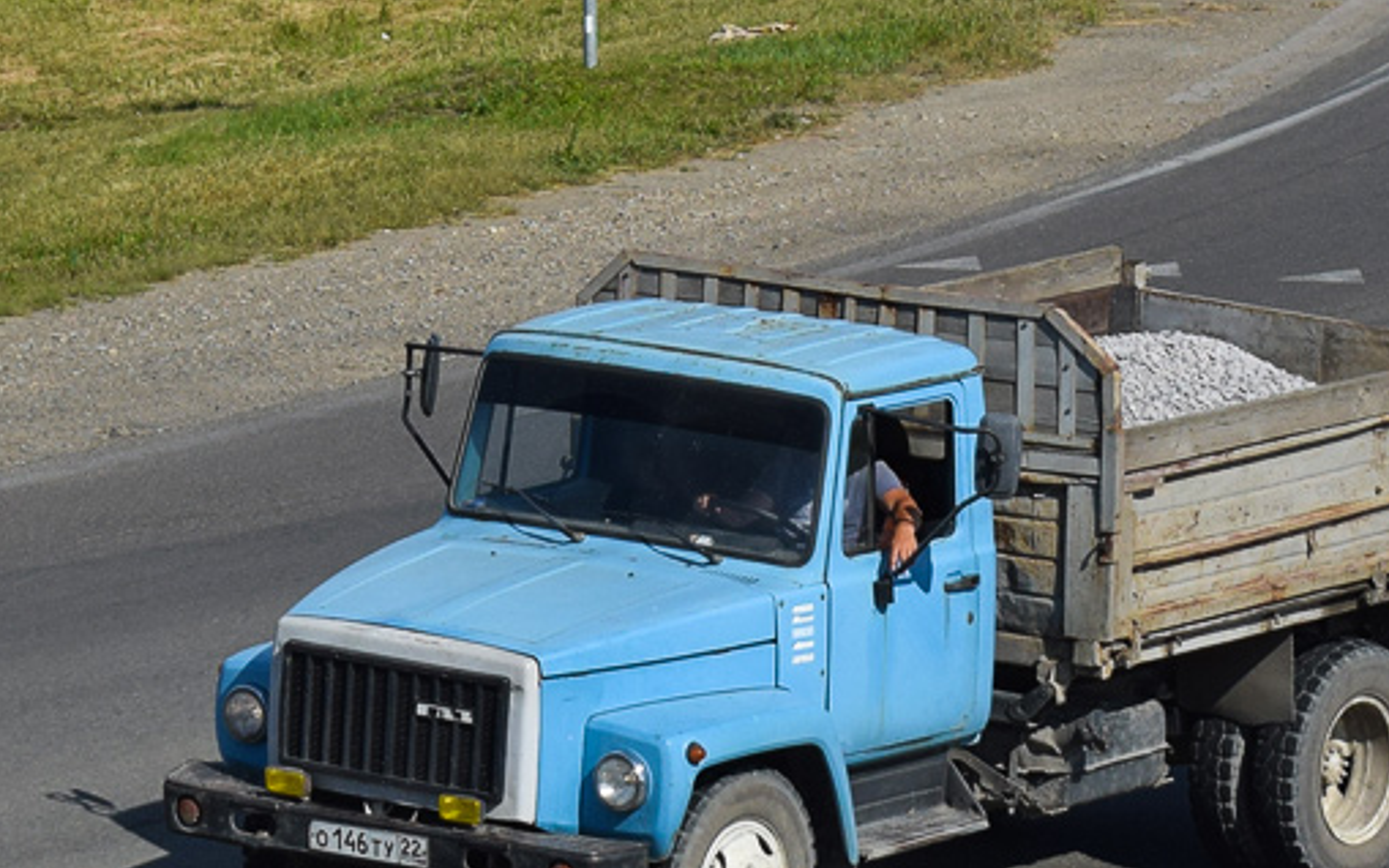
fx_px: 7502
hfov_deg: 10.6
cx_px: 797
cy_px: 347
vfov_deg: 6.6
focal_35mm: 198
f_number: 7.1
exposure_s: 1/1250
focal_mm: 55
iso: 200
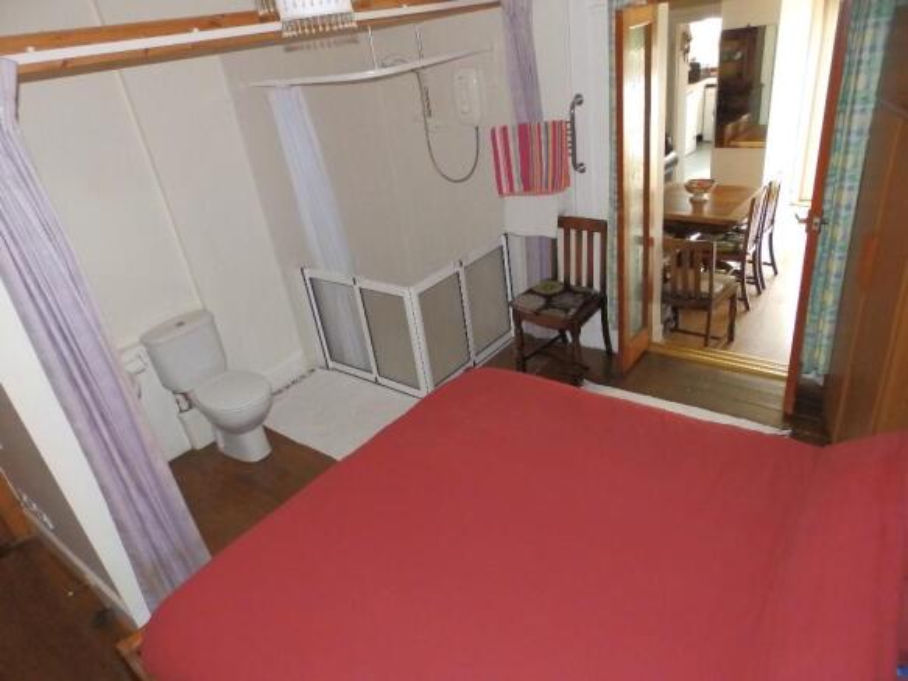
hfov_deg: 76.4
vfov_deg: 61.1
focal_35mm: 22
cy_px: 340
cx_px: 454
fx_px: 577
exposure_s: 1/30
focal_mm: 4
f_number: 3.4
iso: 800
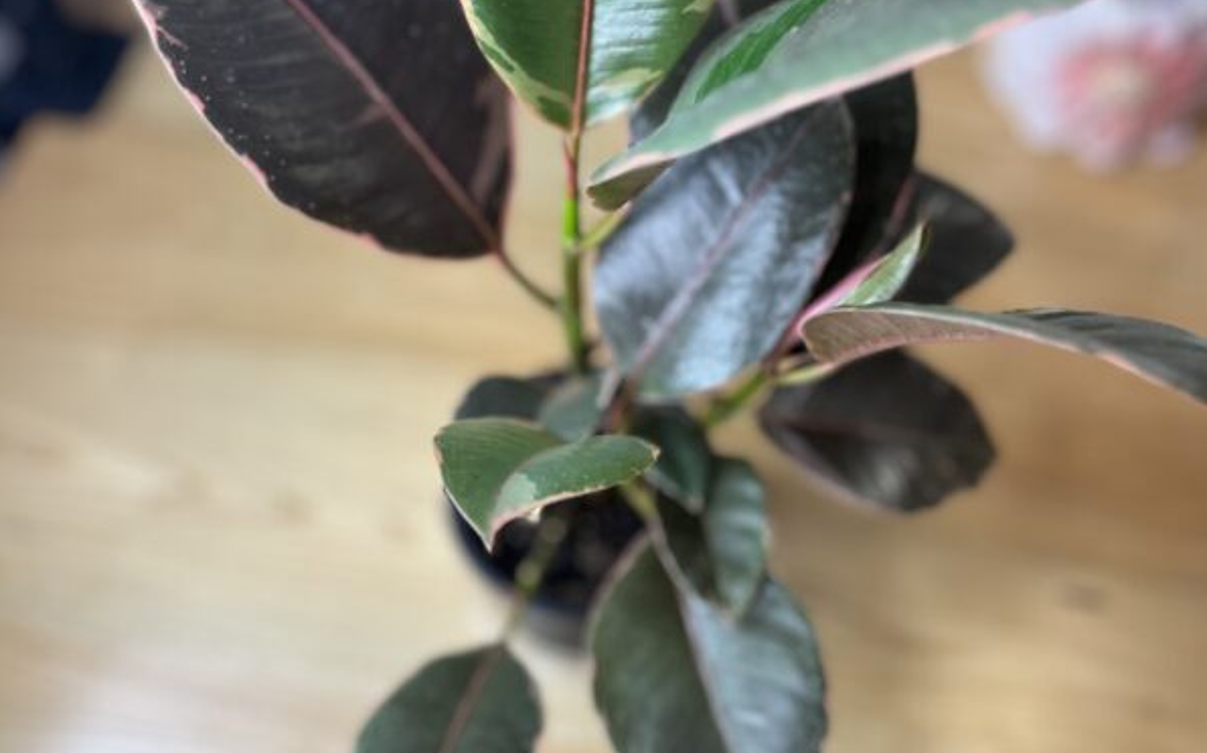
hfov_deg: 52.8
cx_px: 604
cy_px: 330
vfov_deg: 34.4
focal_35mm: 37
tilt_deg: -58.0
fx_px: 1217
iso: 80
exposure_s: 1/120
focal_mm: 5.1
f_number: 1.6
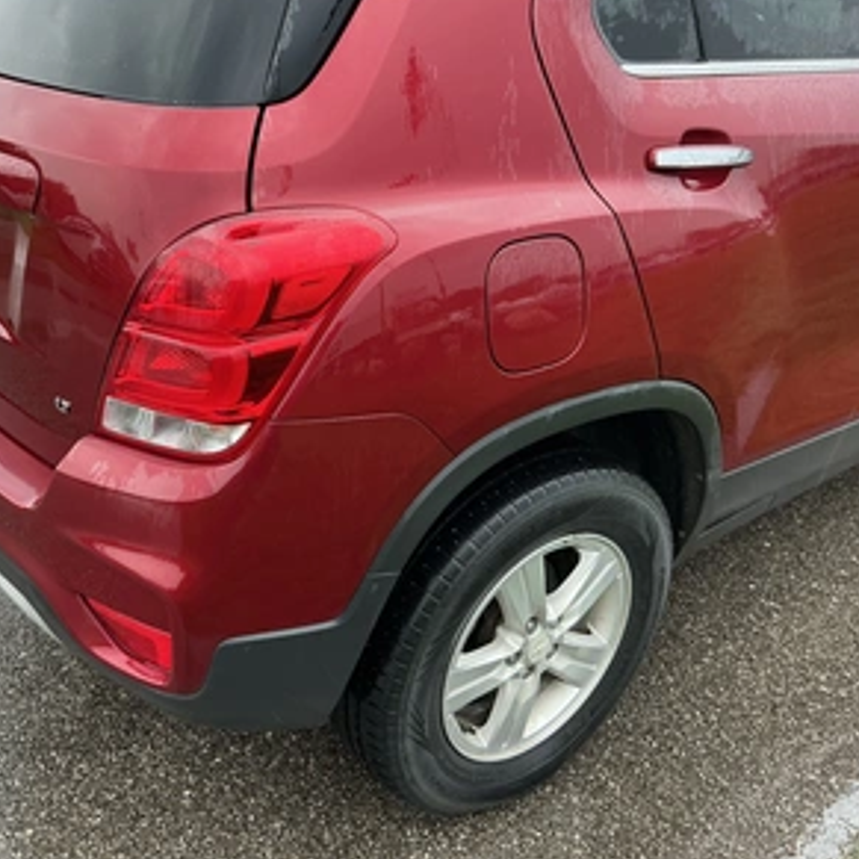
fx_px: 955
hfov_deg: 47.9
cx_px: 307
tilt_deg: -25.9
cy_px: 422
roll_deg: +2.5
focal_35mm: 34
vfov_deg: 48.4
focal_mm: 3
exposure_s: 1/112
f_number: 1.8
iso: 64
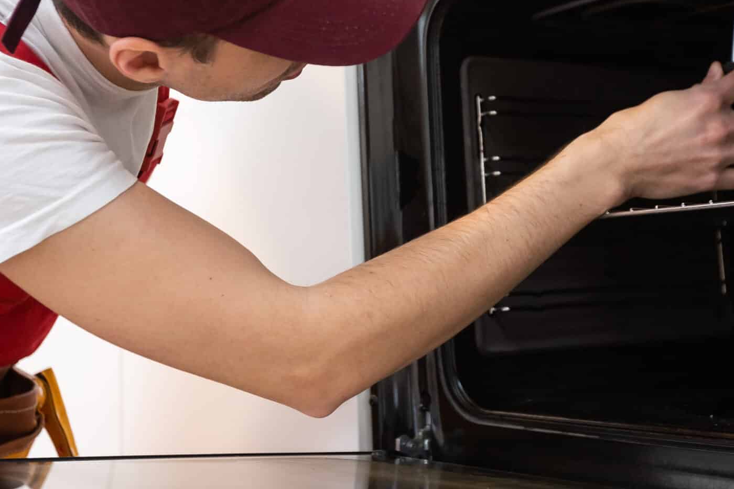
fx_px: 1305
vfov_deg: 21.1
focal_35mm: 64
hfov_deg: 31.4
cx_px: 377
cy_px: 115
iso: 200
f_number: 3.2
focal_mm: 35
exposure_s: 1/125
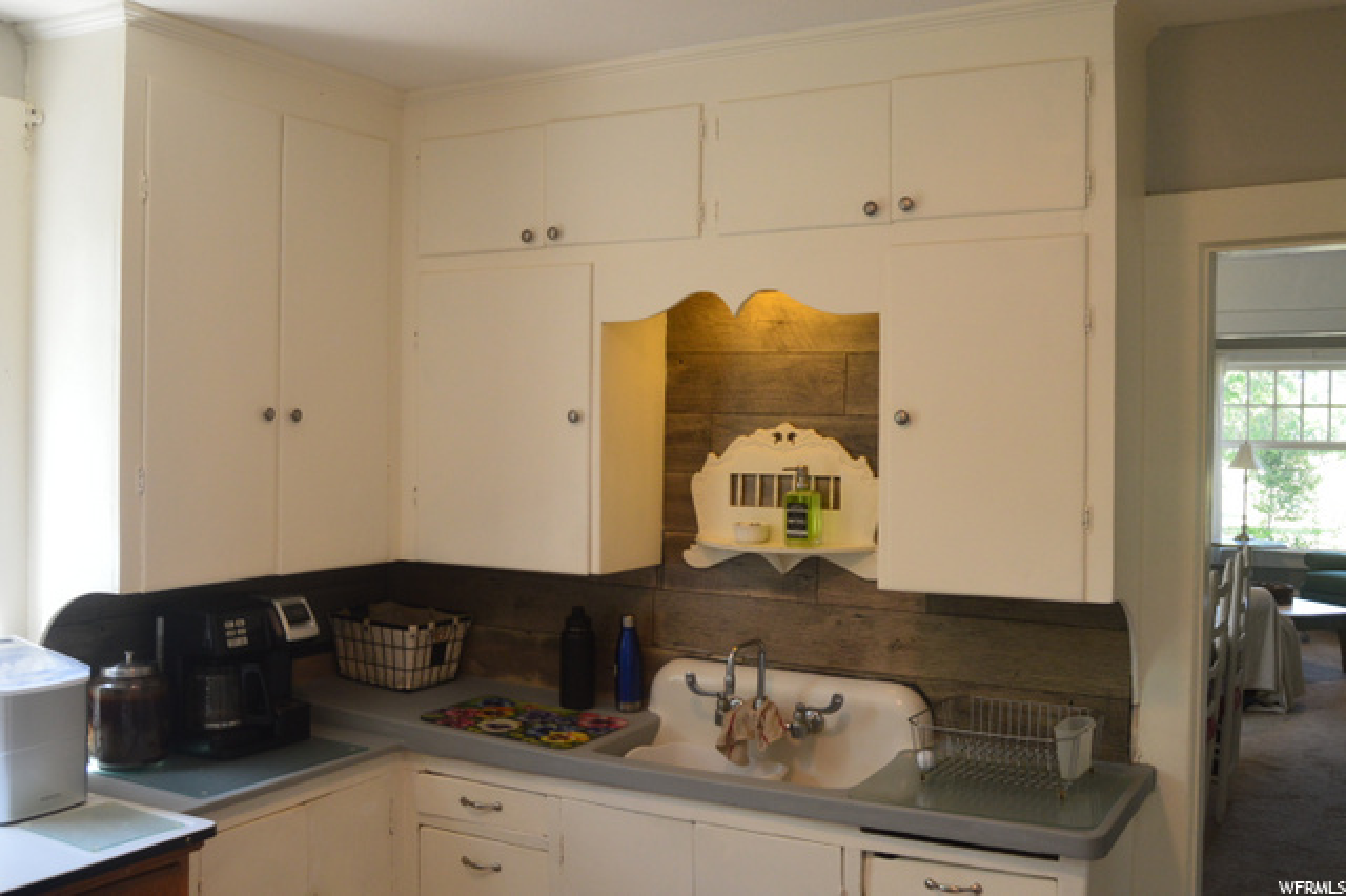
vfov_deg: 38.3
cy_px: 448
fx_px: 1289
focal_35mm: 34
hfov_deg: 55.1
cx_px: 673
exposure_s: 1/60
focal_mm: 23
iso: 800
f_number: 7.1
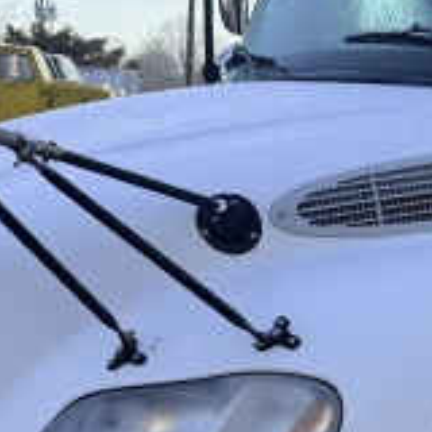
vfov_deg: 16.4
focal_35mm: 106
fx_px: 1497
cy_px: 259
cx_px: 705
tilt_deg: -6.7
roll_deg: -2.6
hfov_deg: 14.9
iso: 100
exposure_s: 1/2169
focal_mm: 6.76
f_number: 1.78
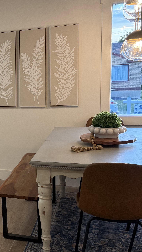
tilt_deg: -7.9
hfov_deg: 18.6
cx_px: -94
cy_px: 121
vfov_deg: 38.5
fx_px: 361
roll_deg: +3.9
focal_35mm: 54
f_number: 1.78
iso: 200
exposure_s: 1/217
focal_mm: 6.76
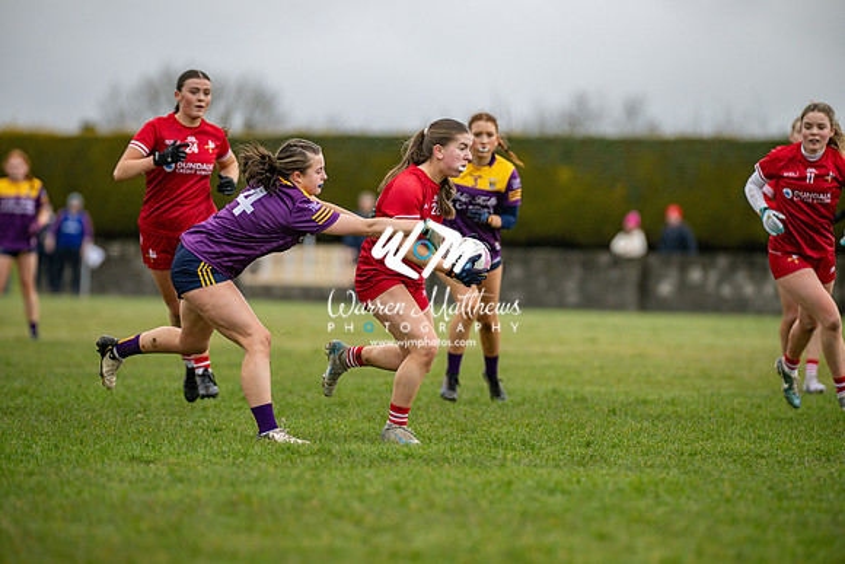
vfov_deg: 5.7
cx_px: 422
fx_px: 5634
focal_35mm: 240
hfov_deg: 8.6
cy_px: 282
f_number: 2.8
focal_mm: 240
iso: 450
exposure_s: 1/1000
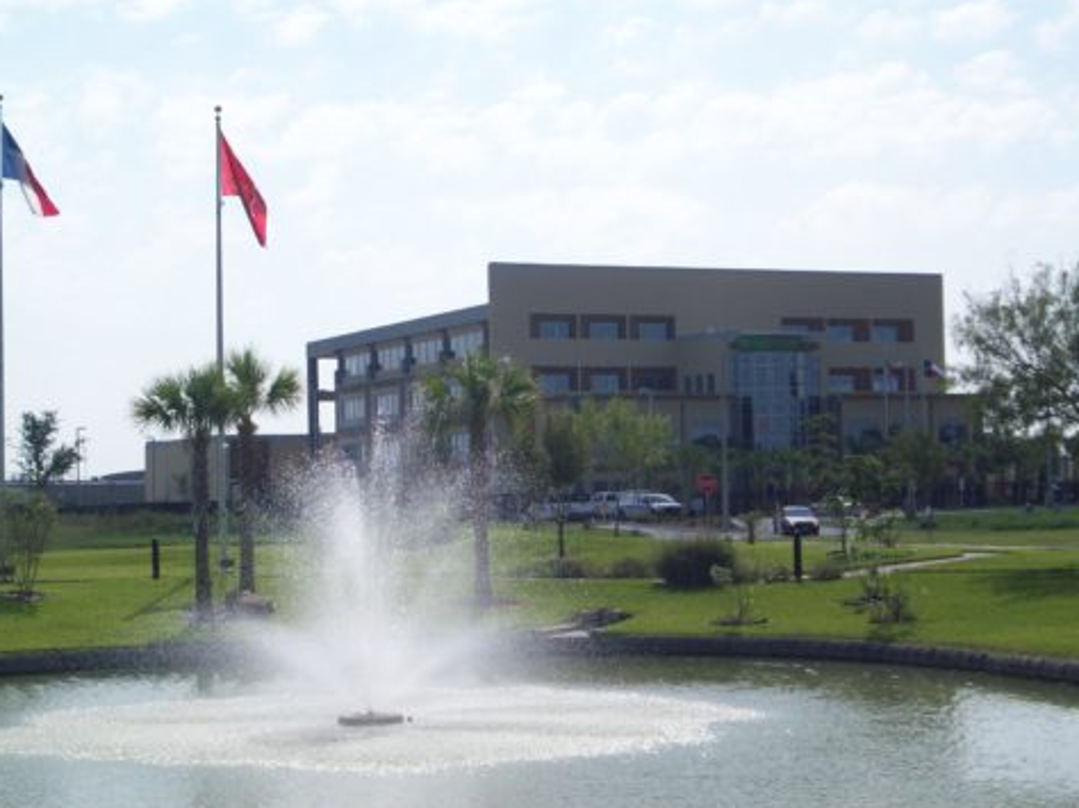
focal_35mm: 78
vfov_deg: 18.9
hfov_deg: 25.0
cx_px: 535
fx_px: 2430
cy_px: 405
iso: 80
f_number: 8.5
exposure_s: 1/346
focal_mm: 12.8
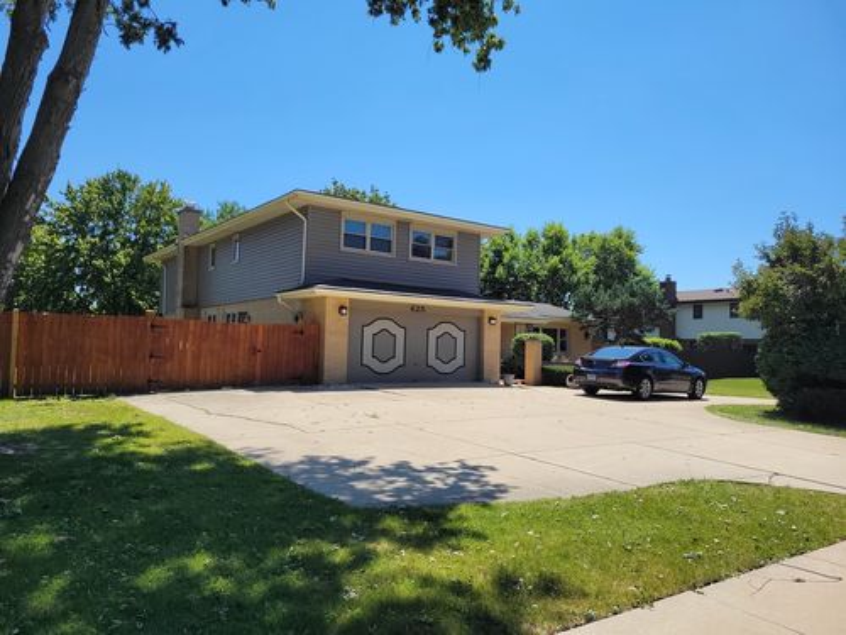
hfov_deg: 67.3
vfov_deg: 53.1
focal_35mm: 26
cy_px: 318
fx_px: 635
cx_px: 423
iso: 40
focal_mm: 5.4
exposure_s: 1/2054
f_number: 1.8
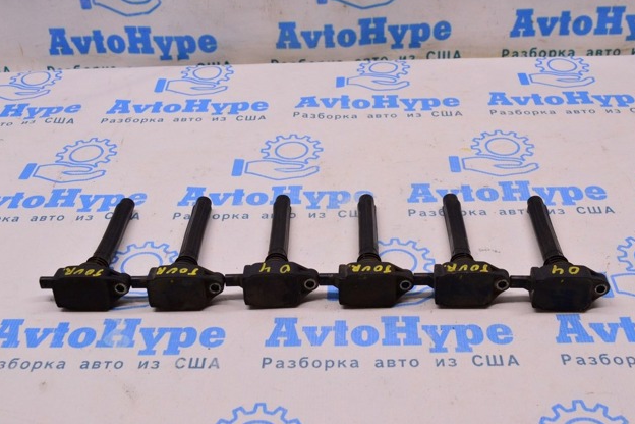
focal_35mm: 43
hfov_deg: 45.4
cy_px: 208
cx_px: 325
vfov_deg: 31.2
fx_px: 758
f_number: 8
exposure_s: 1/125
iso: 1600
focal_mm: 28
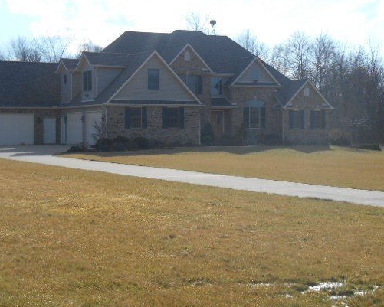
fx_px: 864
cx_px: 149
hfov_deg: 25.0
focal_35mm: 76
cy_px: 126
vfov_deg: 20.2
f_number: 4.4
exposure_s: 1/640
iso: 80
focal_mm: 10.9
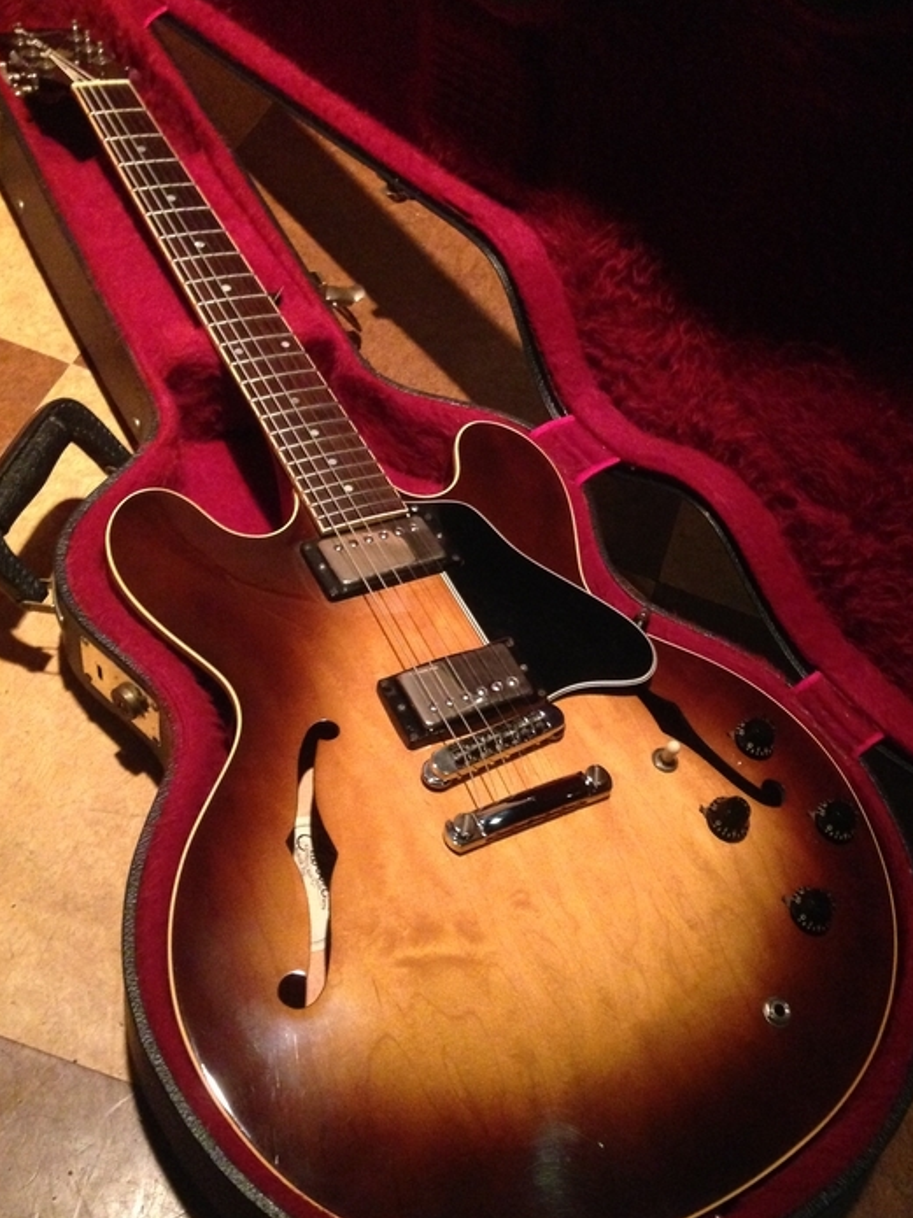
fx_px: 1337
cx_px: 519
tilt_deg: -51.1
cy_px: 659
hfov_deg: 37.6
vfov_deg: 48.9
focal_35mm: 38
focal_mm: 4.12
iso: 500
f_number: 2.4
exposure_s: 1/15
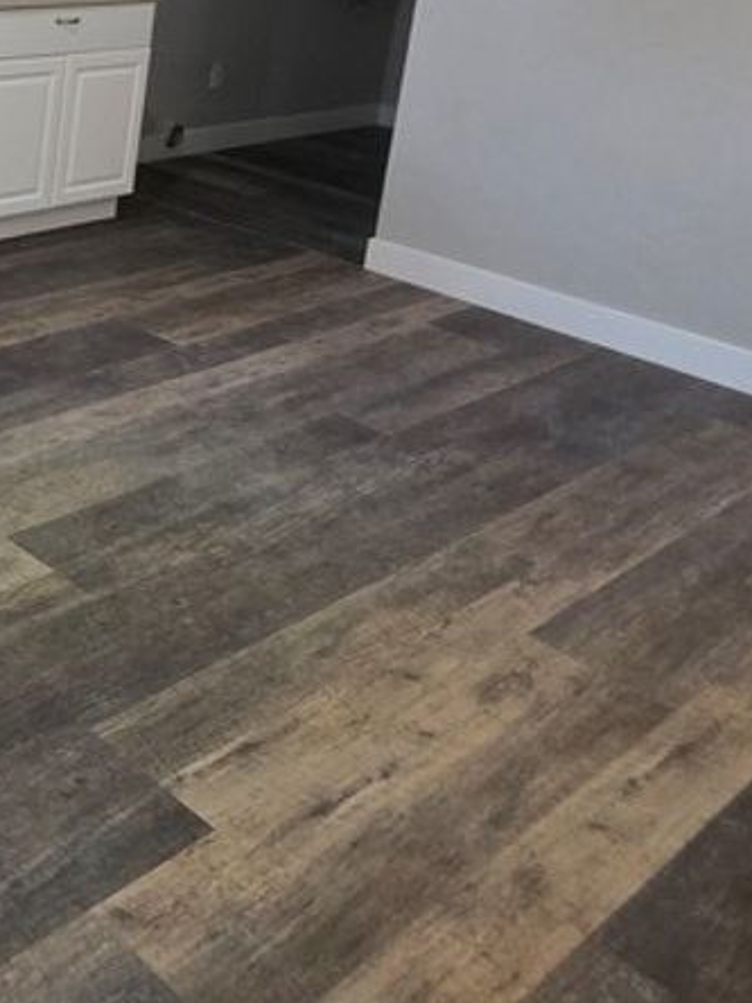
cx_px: -239
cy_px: 182
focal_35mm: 40
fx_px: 1159
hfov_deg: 28.9
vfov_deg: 44.2
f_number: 1.9
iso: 320
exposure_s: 1/60
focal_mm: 2.2
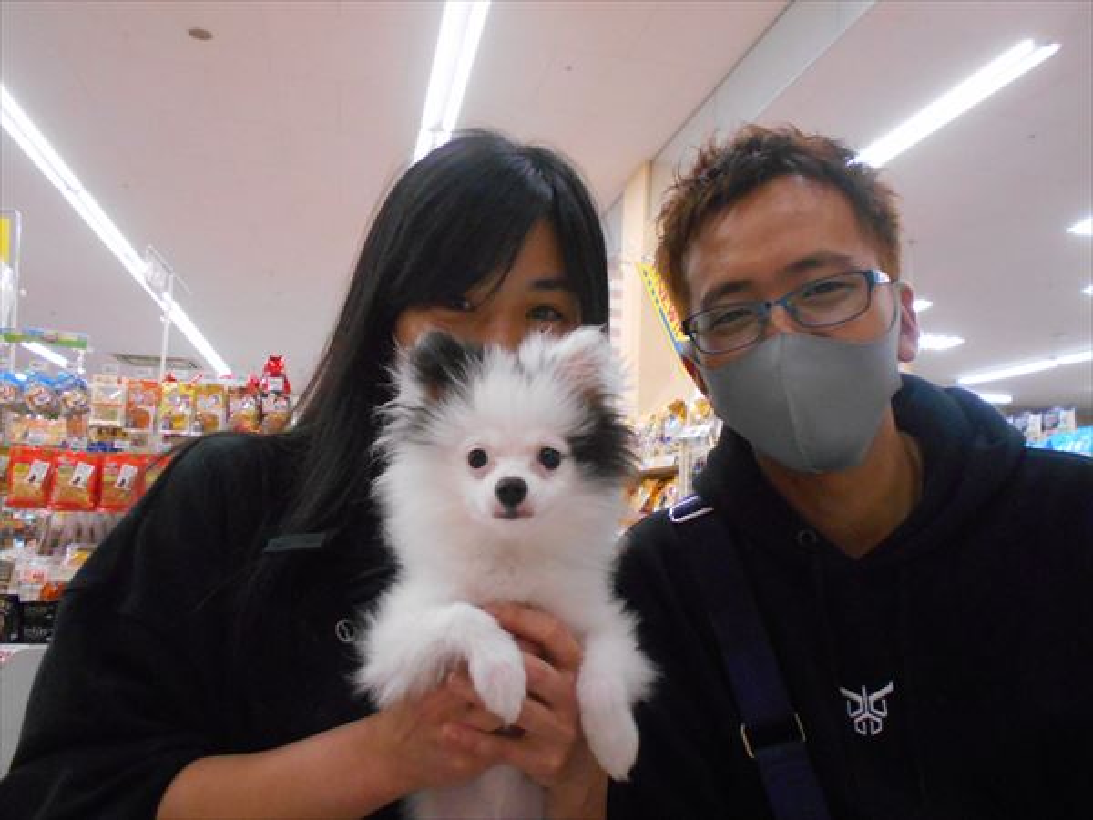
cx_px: 546
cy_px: 410
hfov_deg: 60.0
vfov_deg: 46.8
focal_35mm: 30
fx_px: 947
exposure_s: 1/125
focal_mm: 5.1
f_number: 3.4
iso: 800
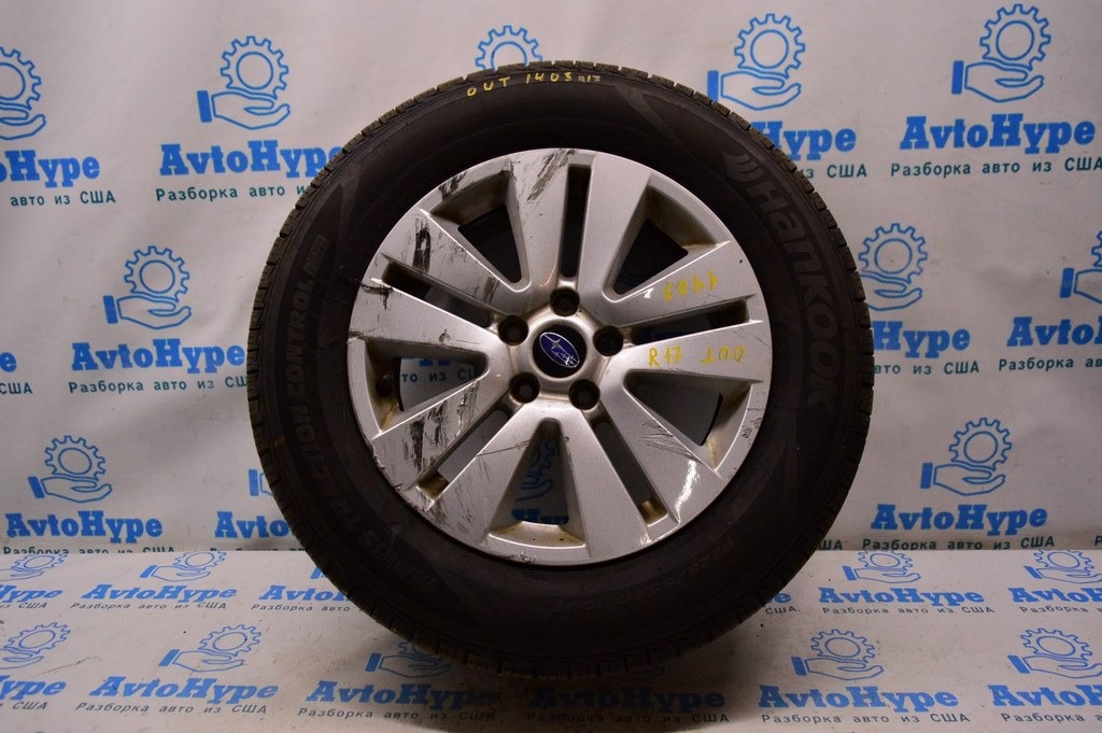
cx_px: 551
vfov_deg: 47.9
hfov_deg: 67.4
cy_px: 366
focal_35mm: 27
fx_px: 826
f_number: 4
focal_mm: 18
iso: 1600
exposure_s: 1/400
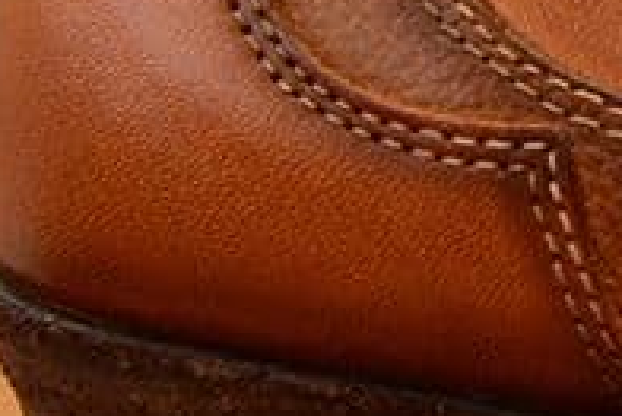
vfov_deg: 6.4
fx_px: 3700
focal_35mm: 214
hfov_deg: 9.1
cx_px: 1209
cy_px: -200
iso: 2000
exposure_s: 1/640
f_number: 5.6
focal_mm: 35
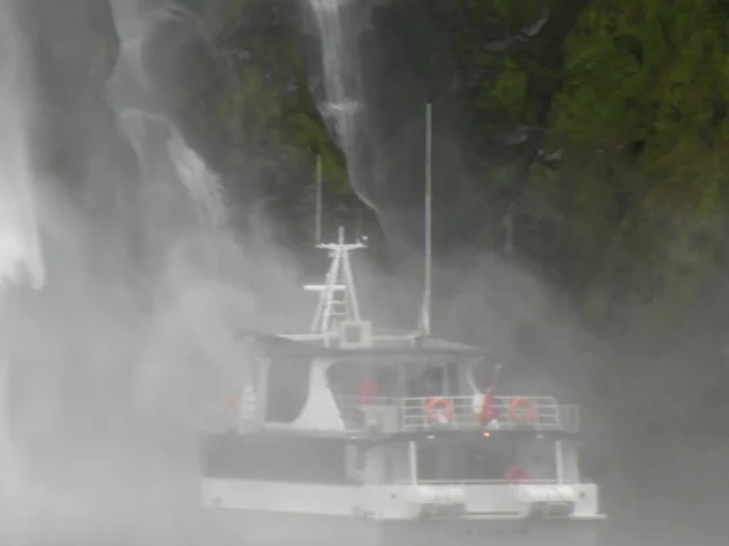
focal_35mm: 535
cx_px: 236
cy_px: 289
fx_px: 11264
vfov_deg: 2.8
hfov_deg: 3.7
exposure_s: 1/128
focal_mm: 43.1
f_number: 5
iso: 64
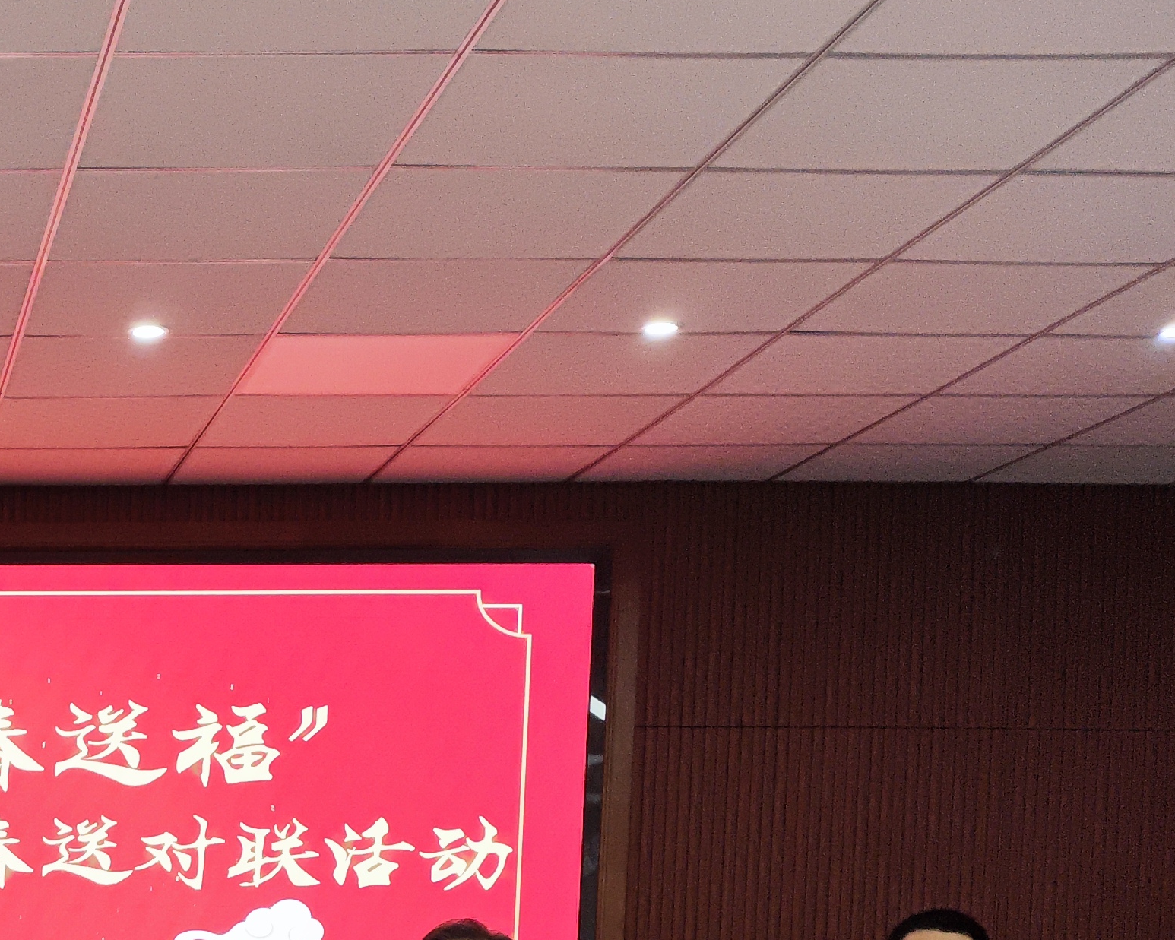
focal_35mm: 73
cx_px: -269
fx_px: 2539
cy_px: 1236
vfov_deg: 19.3
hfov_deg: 23.6
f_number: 1.79
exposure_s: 1/50
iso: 79
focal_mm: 4.71
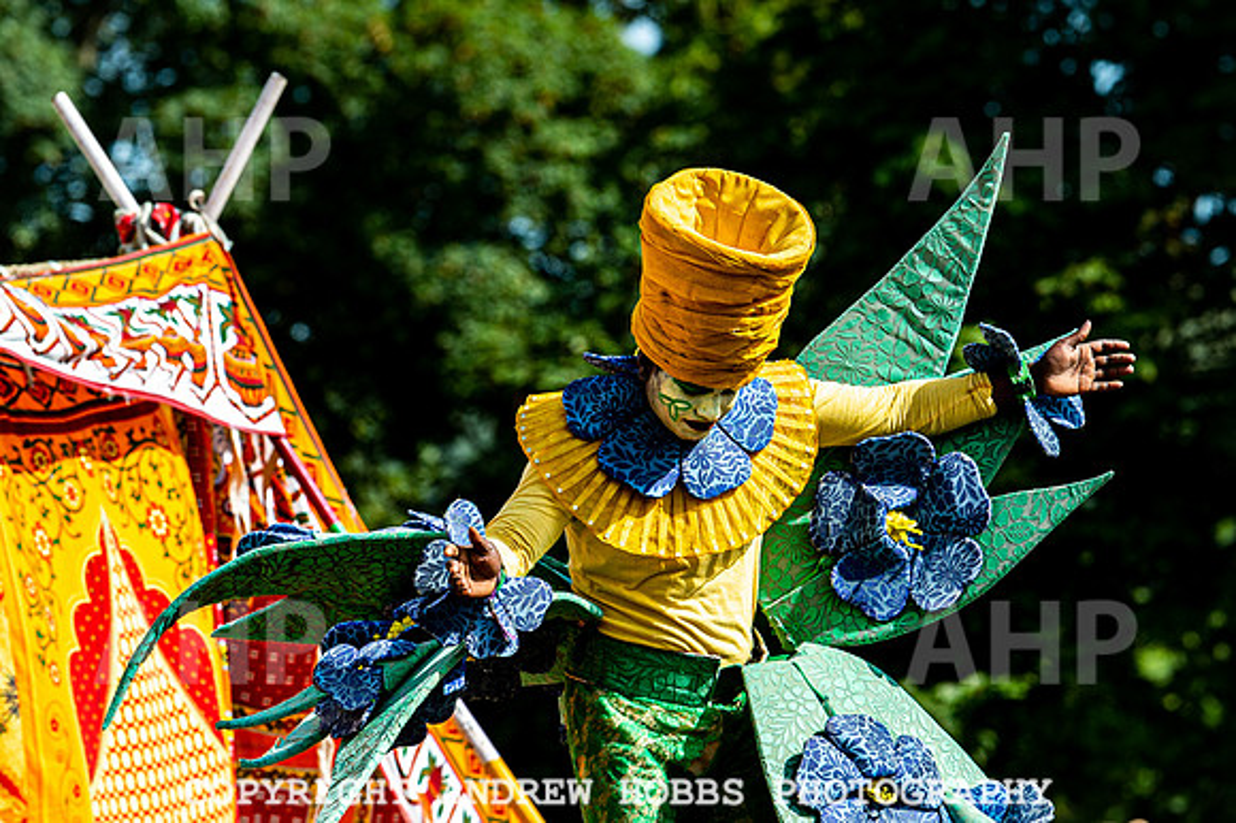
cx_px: 679
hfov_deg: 5.8
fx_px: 12266
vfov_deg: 3.8
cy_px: 416
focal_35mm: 357
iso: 100
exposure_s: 1/1000
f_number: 5
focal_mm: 200
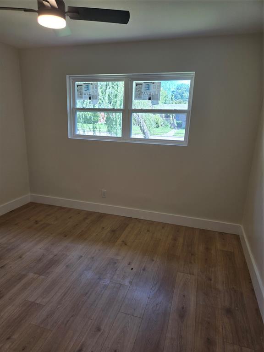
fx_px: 234
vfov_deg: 73.9
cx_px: 132
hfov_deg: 58.9
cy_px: 176
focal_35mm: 23
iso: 32
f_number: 1.8
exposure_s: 1/120
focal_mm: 5.4
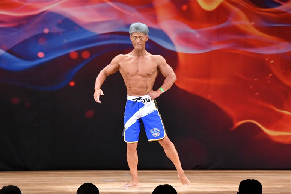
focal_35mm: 240
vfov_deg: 5.7
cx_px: 146
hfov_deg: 8.6
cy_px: 97
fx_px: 1939
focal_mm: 160
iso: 3200
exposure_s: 1/400
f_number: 5.6
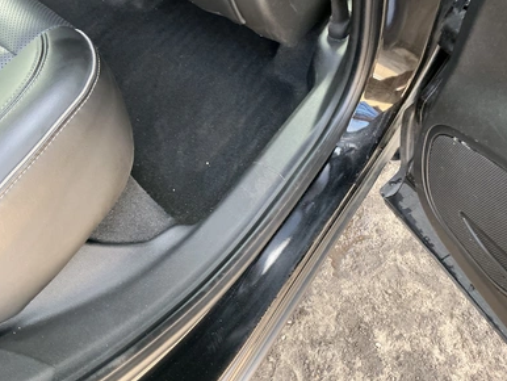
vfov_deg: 48.3
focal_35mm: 29
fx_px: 425
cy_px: 185
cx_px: 259
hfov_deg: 61.6
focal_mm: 3
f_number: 1.8
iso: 100
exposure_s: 1/60
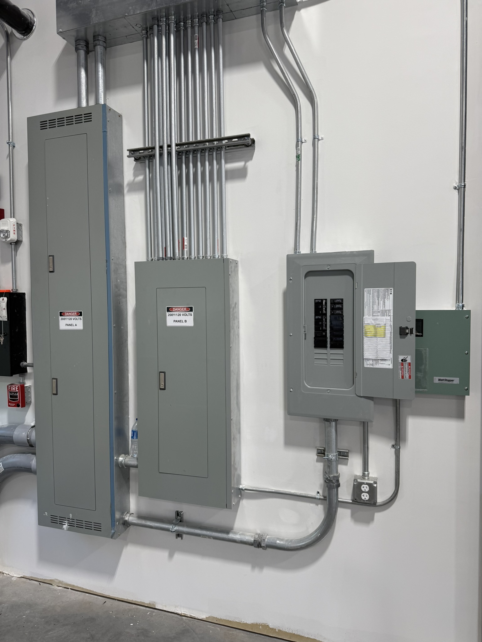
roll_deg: +0.7
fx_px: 446
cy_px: 321
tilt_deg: -1.5
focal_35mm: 24
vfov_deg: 71.6
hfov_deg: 56.8
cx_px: 241
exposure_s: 1/120
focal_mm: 6.76
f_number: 1.78
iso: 80
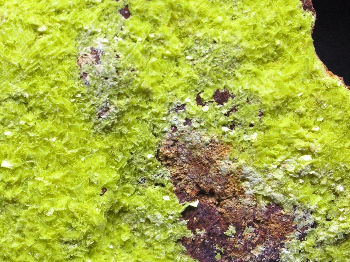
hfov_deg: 15.3
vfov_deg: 11.6
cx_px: 92
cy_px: 192
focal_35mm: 128
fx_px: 1294
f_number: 6.2
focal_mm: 21.6
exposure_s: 1/30
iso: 200
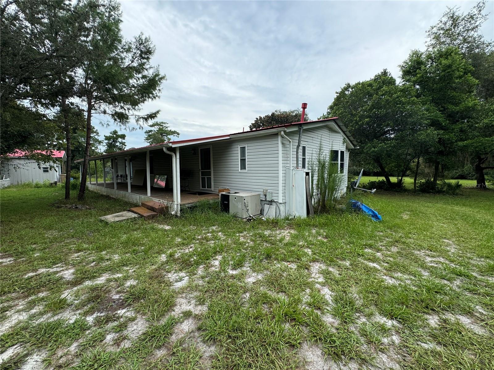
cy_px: 185
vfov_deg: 85.7
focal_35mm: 14
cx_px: 247
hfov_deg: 102.1
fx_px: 200
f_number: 2.2
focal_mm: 2.22
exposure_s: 1/840
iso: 40
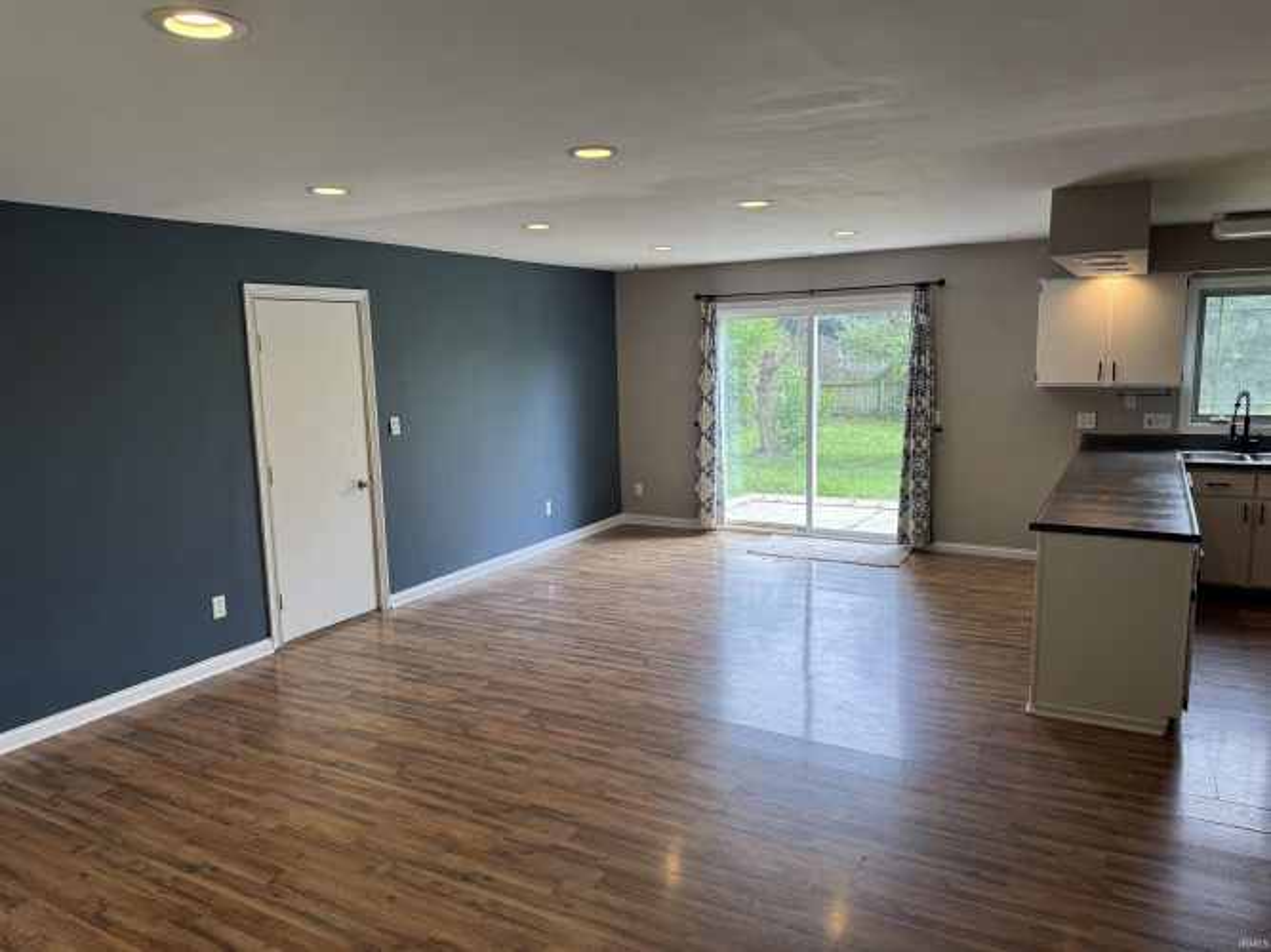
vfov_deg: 56.8
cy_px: 476
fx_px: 881
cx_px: 636
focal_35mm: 24
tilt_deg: -8.5
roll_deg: +1.2
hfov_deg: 71.6
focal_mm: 6.76
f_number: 1.78
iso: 64
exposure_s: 1/160
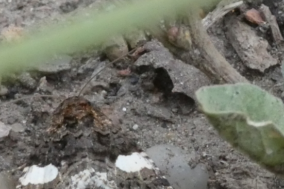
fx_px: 1995
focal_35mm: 253
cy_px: 145
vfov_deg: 5.4
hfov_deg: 8.1
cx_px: 88
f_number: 5.4
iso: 640
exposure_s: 1/80
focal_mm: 28.1
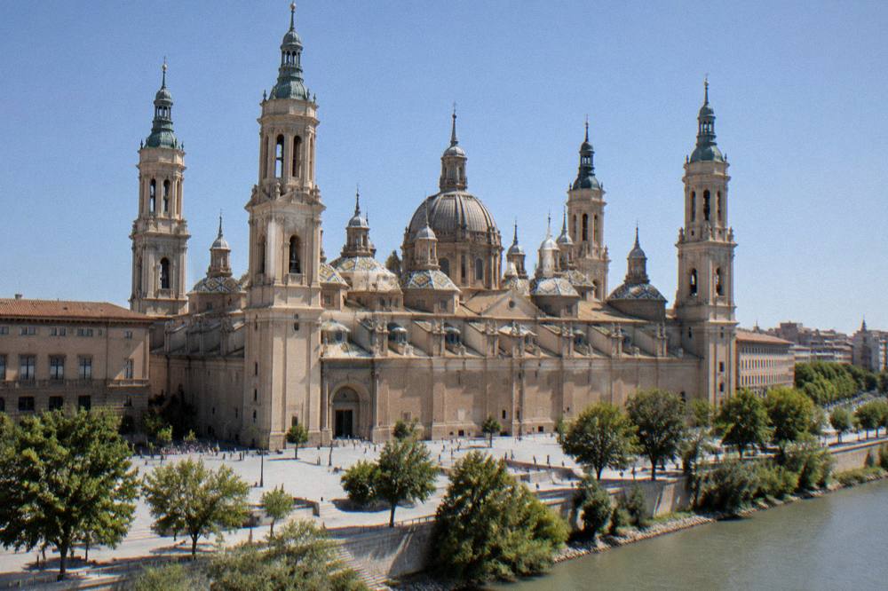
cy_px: 296
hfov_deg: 54.5
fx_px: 863
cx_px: 444
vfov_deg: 37.8
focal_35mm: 35
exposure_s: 1/400
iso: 500
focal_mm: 35
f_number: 9
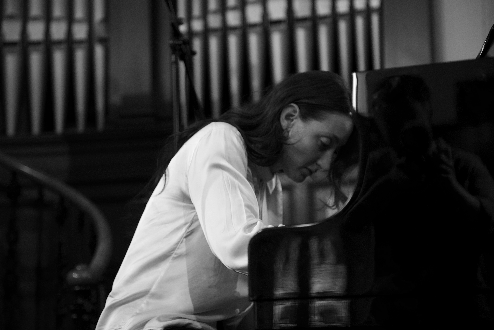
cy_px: 165
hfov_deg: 23.9
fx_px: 1167
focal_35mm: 85
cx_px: 247
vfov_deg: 16.1
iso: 2000
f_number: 4
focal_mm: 85
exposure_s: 1/200
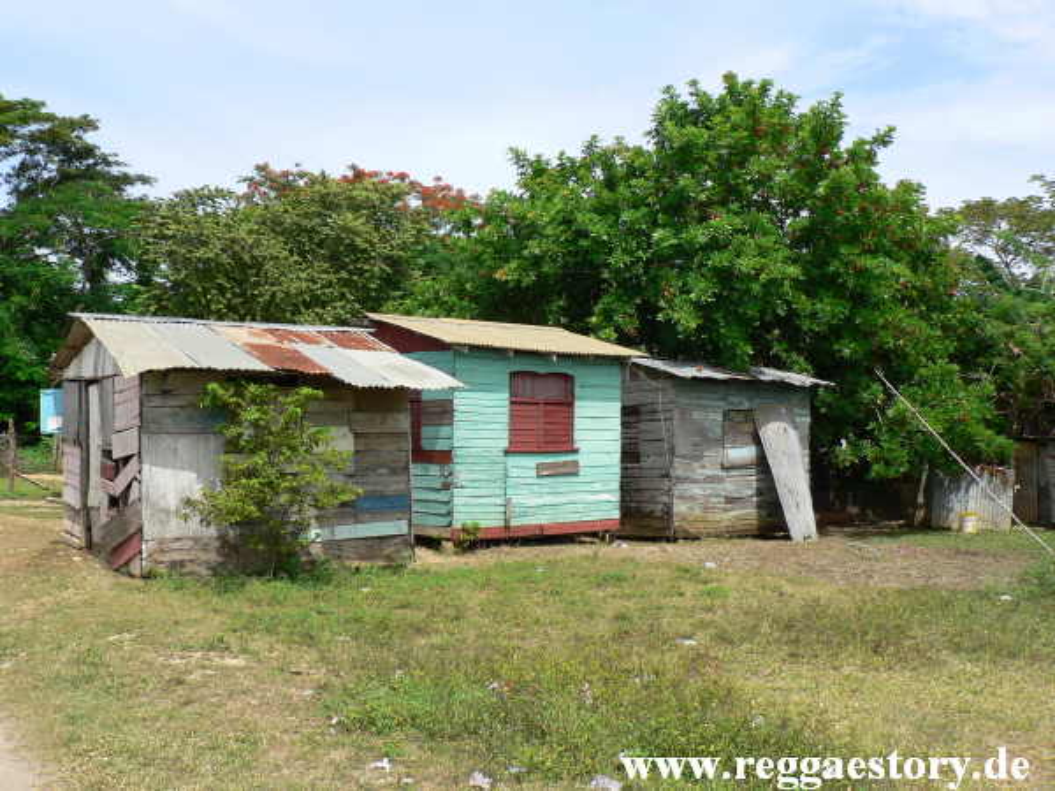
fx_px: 1097
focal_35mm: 36
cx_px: 528
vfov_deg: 39.7
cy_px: 396
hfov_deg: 51.4
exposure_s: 1/400
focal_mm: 6.2
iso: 64
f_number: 4.5
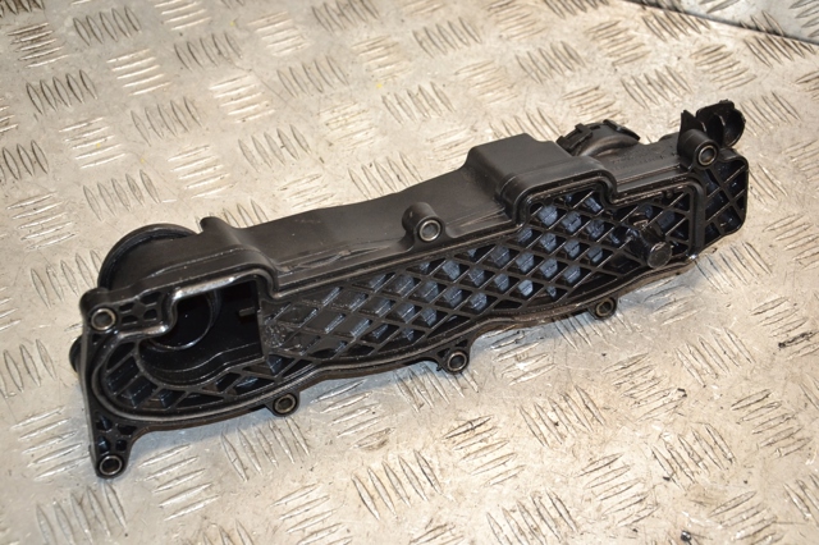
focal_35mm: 63
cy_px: 272
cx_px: 410
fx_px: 1432
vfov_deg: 21.5
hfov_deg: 31.9
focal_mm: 42
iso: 800
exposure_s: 1/200
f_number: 5.6
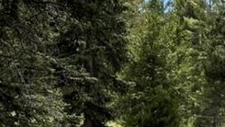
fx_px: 830
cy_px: 98
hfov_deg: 13.8
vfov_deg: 8.7
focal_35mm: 139
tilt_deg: +10.8
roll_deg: +2.6
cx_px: 404
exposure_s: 1/1016
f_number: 1.6
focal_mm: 5.96
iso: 50
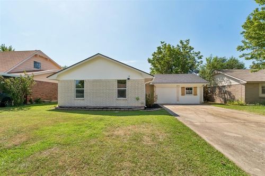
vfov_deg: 77.3
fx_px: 110
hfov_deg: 100.4
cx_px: 132
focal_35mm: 15
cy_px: 88
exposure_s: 1/500
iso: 100
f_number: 9
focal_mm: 10
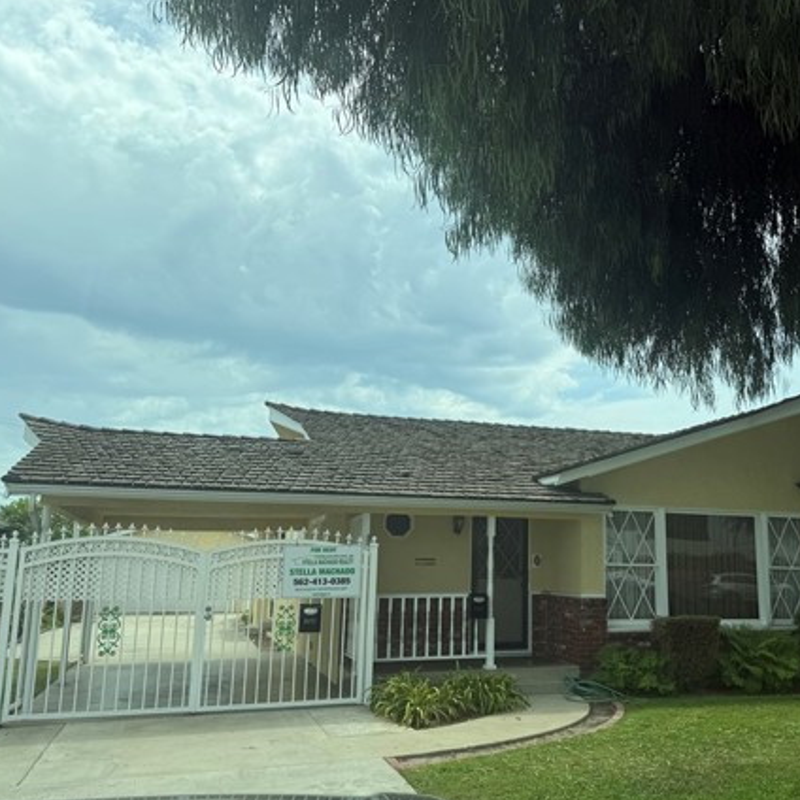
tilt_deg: +10.6
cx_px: 521
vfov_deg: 51.1
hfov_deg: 50.4
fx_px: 837
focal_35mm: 32
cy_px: 417
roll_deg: +0.2
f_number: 1.78
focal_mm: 6.76
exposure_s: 1/5319
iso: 80
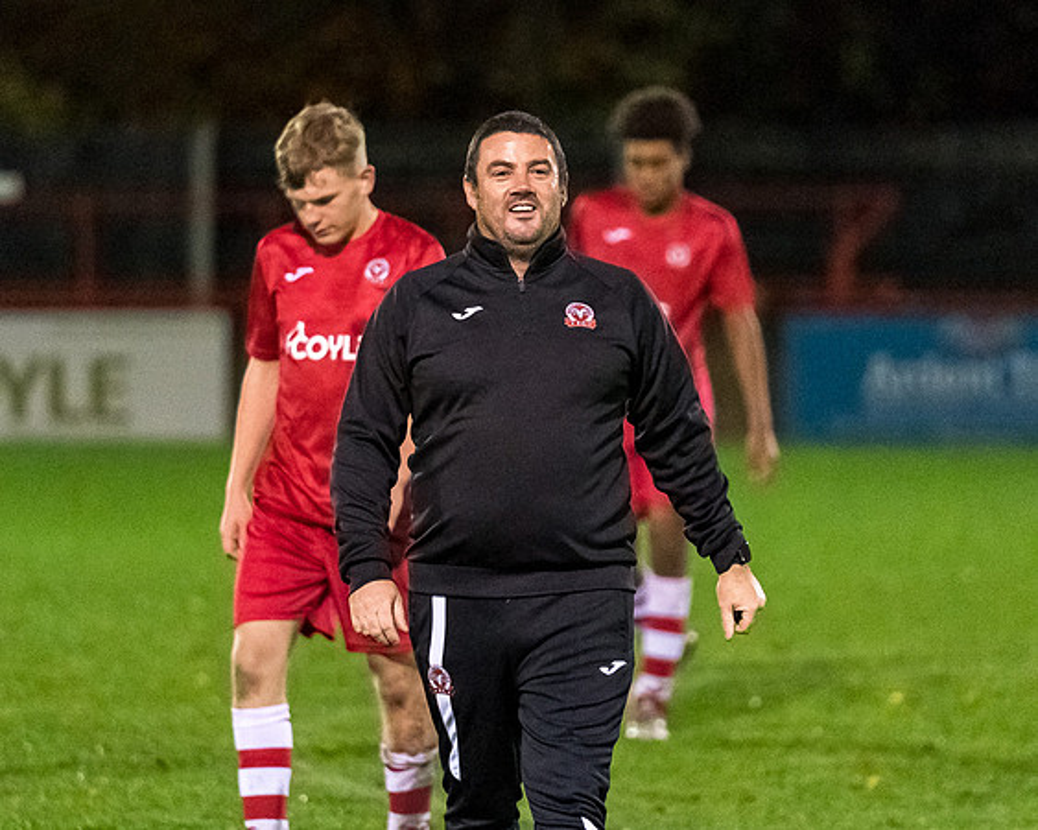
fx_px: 12157
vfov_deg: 3.9
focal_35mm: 396
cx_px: 494
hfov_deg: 4.9
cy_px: 355
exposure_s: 1/1000
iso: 6400
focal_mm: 200
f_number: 2.8
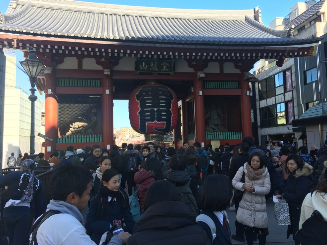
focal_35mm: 29
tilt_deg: +6.1
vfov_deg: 48.2
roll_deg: +1.6
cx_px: 164
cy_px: 122
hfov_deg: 61.7
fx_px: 274
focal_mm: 4.15
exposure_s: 1/358
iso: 25
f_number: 2.2
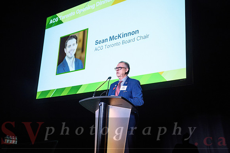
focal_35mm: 43
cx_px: 115
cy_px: 76
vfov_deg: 31.2
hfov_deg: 45.4
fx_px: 275
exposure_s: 1/125
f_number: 3.5
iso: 1250
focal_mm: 43
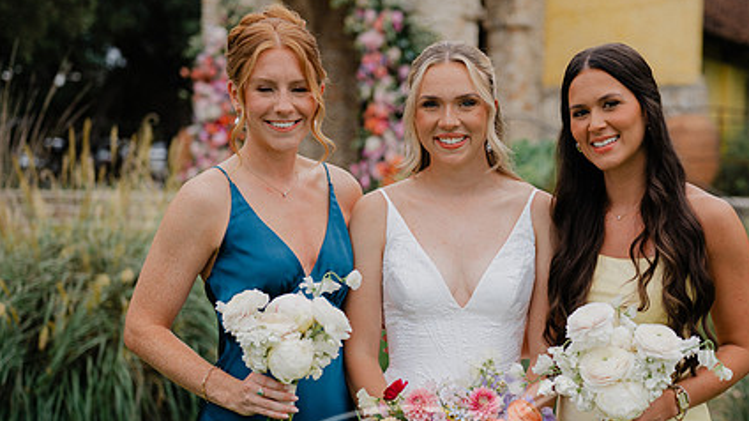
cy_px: 275
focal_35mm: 76
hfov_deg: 27.7
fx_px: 1509
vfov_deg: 15.8
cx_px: 494
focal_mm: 50
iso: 64
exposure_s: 1/1250
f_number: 2.5
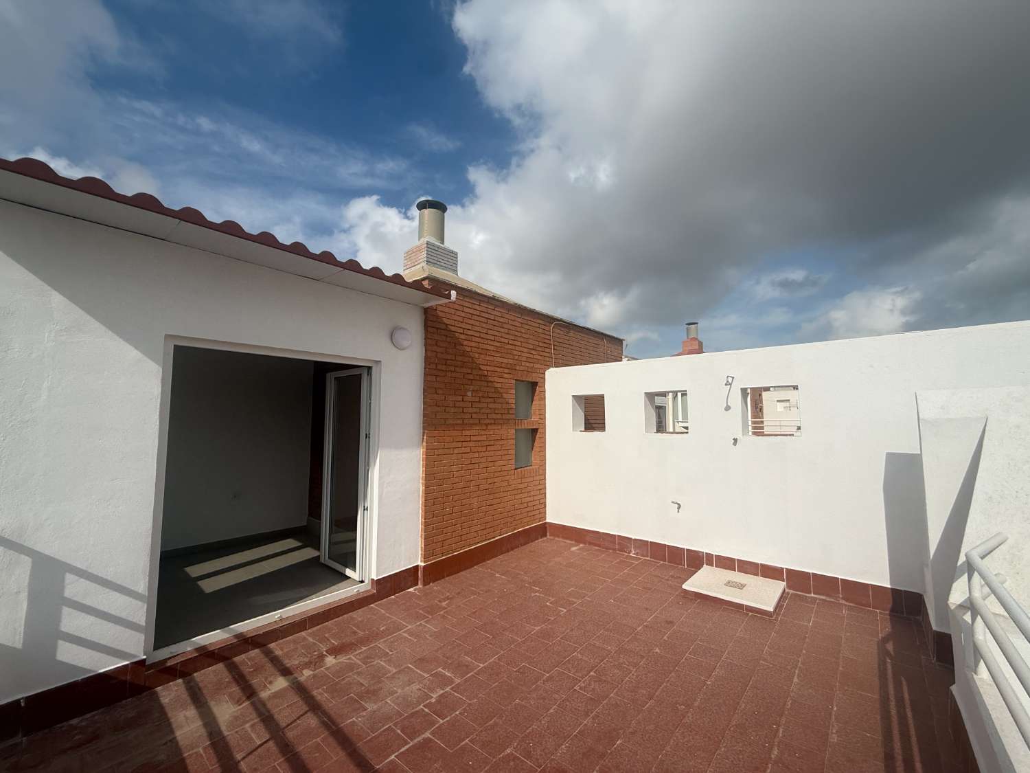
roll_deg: +1.3
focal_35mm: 14
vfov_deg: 85.7
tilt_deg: +4.1
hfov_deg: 102.1
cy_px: 386
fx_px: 417
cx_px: 515
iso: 50
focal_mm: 2.22
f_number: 2.2
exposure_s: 1/6173
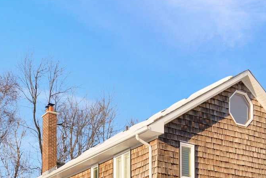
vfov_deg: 18.9
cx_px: 156
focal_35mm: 64
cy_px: 259
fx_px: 473
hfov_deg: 31.4
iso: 125
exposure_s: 1/160
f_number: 8
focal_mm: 21
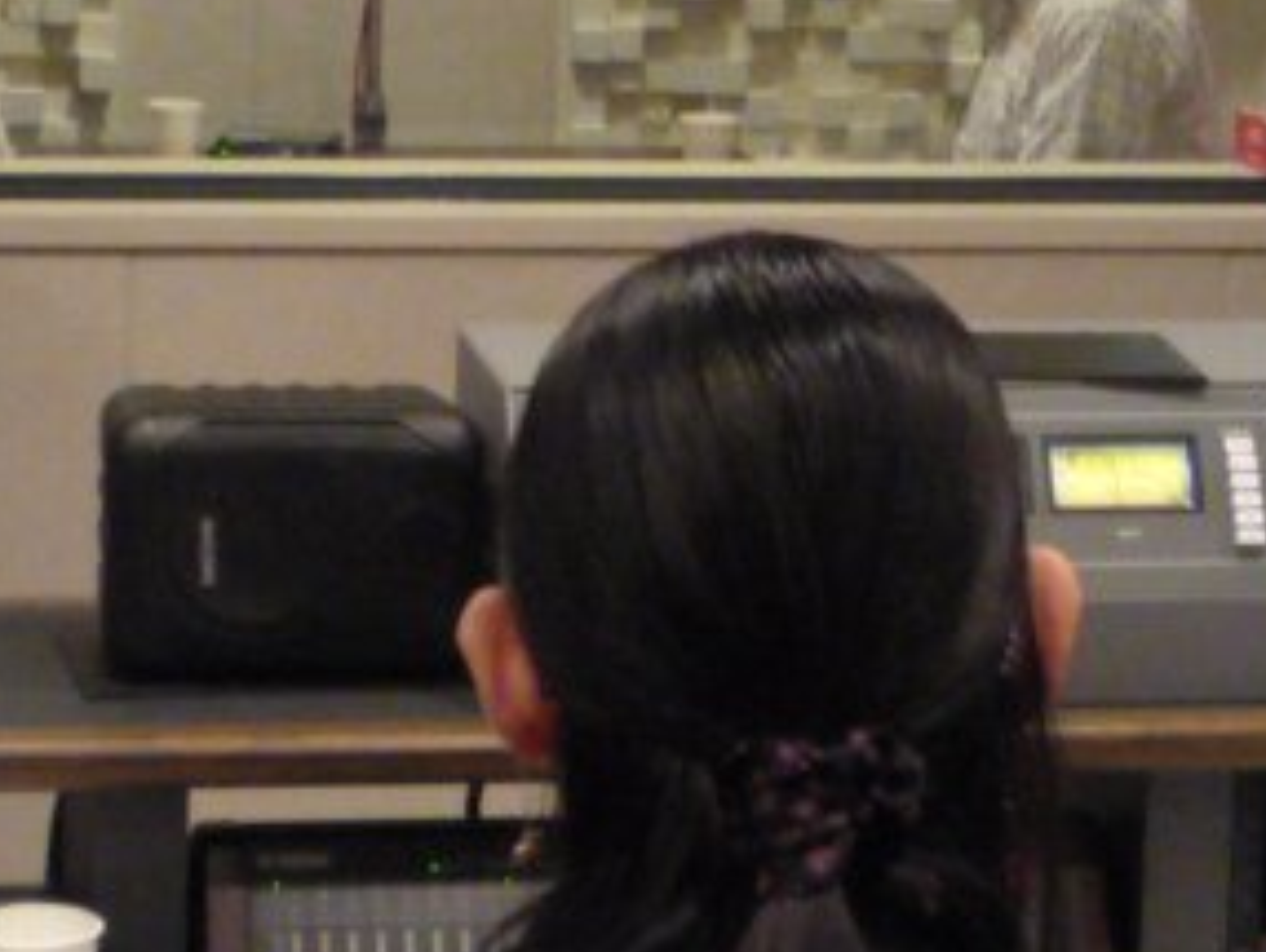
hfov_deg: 16.0
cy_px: 66
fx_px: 4502
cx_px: 611
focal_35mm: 123
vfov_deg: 12.0
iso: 400
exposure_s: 1/15
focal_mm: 5.3
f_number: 3.3
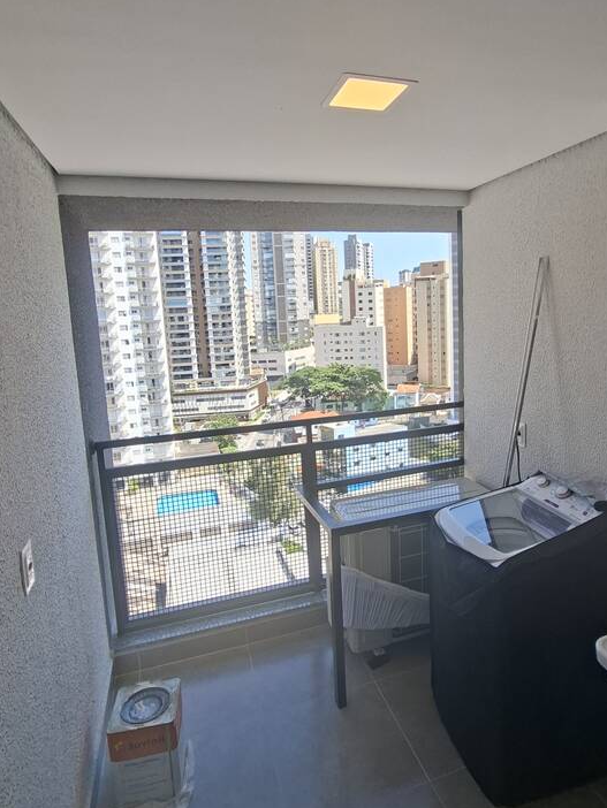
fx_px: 467
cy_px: 375
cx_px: 334
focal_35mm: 20
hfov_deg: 65.8
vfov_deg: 81.6
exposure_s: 1/387
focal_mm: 1.74
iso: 40
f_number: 2.2
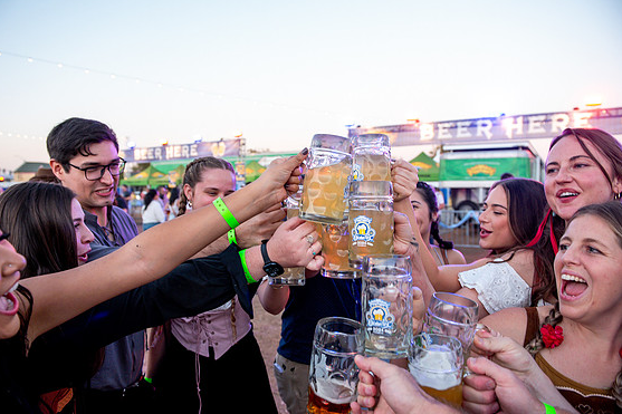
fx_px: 432
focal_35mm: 25
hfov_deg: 71.5
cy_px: 210
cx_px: 299
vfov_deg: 51.3
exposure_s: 1/160
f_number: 4
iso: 1000
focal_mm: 24
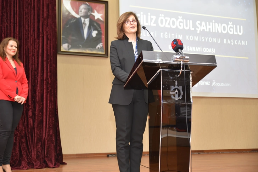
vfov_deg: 29.3
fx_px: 330
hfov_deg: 42.7
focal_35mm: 46
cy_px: 86
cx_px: 129
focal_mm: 46
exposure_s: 1/60
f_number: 2.8
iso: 800
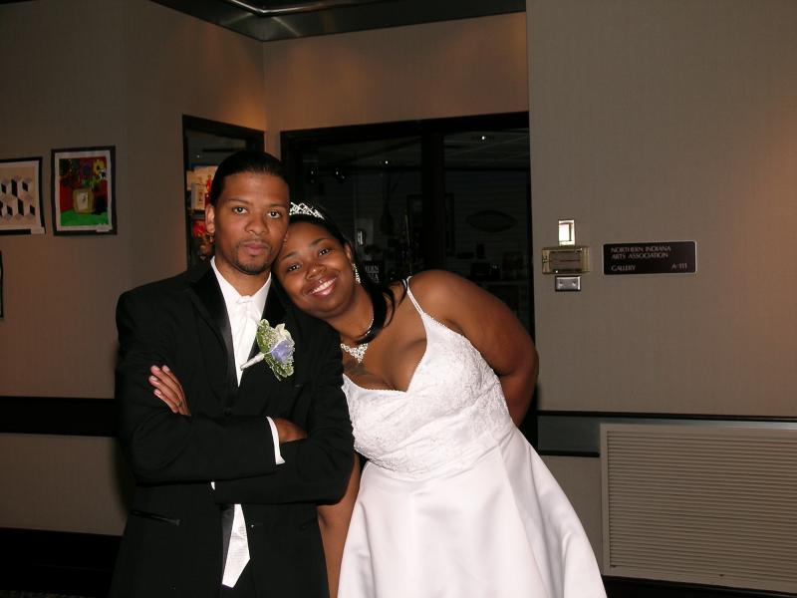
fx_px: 1151
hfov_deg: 38.2
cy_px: 299
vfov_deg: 29.1
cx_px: 398
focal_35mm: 50
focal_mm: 10.3
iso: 50
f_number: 4.3
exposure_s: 1/60.1
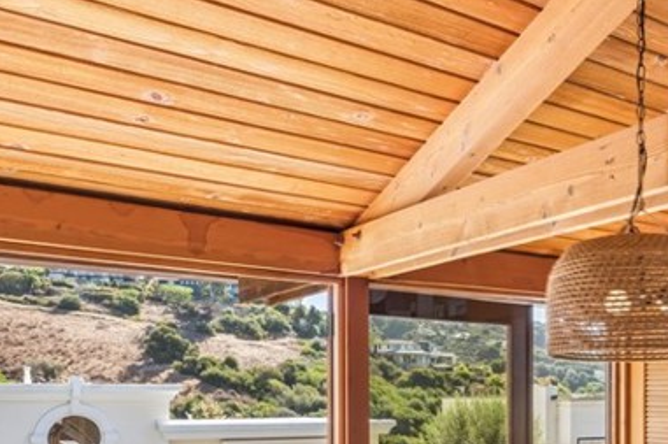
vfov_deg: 29.8
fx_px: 797
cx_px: 612
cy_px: 399
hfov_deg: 41.5
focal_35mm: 43
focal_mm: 16
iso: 125
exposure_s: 1/40
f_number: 9
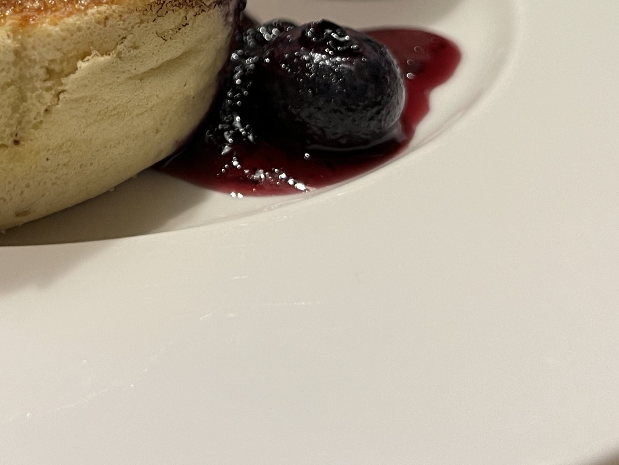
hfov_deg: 29.3
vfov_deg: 22.0
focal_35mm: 64
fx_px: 1145
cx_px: 87
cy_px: -9
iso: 100
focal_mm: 5.7
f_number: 1.5
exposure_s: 1/42
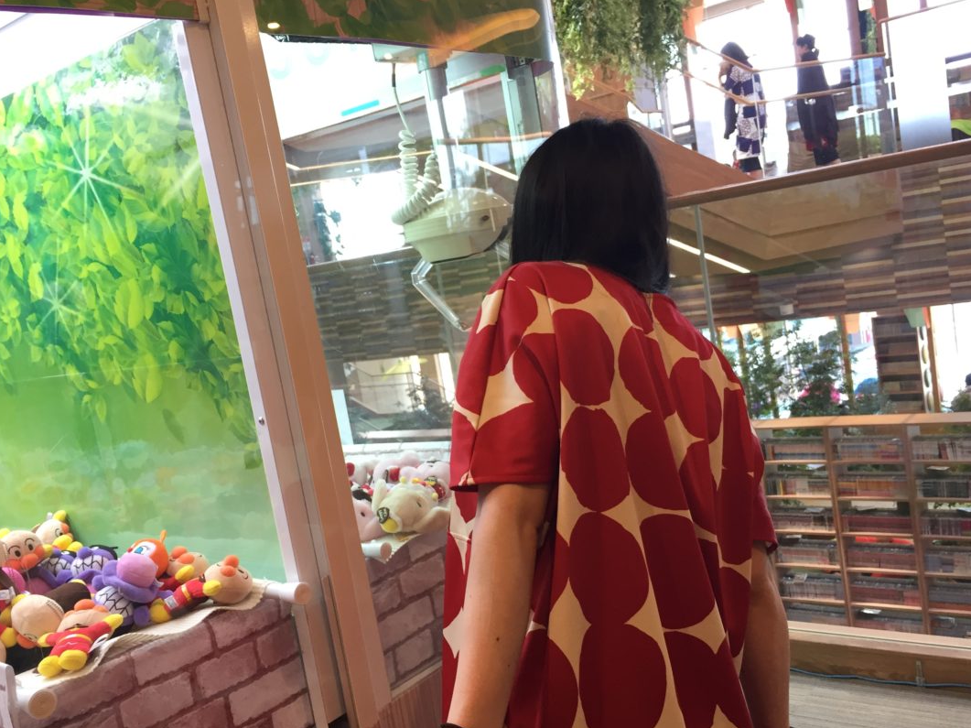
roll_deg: +10.0
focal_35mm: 35
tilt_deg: -8.7
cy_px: 408
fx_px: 981
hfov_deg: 52.6
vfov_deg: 40.6
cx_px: 475
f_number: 2.2
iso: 32
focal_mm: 4.15
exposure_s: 1/30
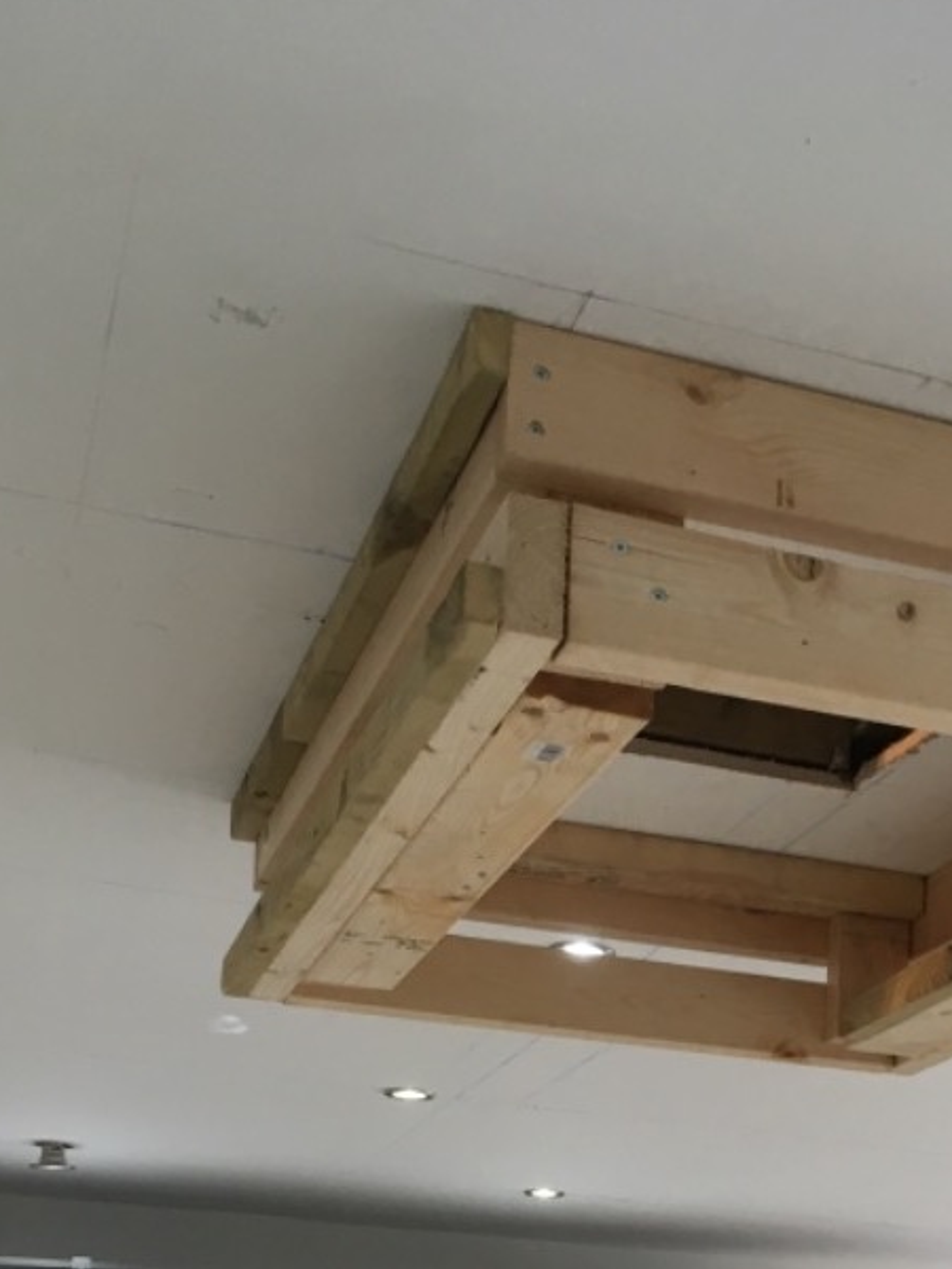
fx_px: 2127
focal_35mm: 58
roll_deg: -1.5
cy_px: 1254
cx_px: 840
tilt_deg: +7.0
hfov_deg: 24.6
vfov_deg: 30.9
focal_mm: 4.15
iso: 80
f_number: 2.2
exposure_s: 1/33
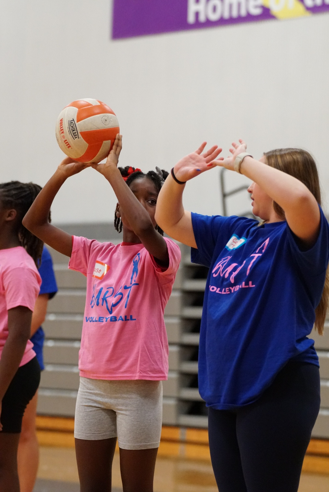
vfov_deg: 13.4
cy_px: 246
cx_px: 164
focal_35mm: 153
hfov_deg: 9.0
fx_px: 2094
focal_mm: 102
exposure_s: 1/1250
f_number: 3.2
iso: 6400
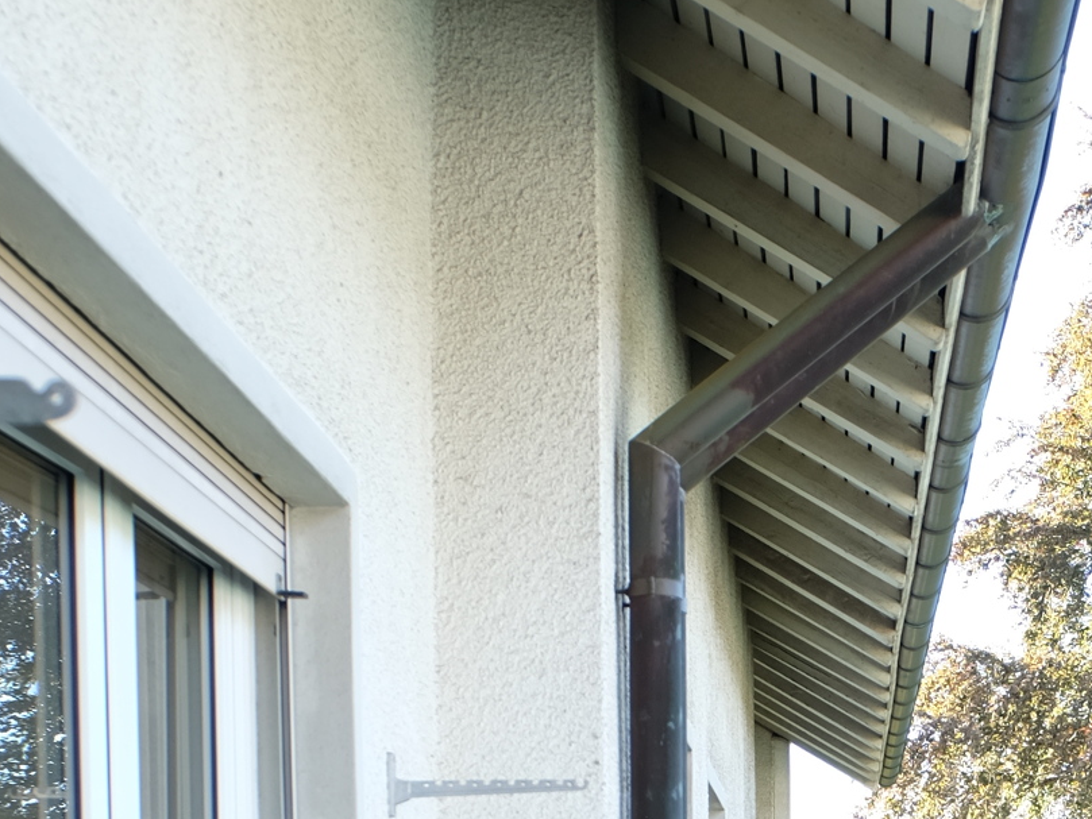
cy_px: 1116
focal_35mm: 73
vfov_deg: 18.5
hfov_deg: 26.1
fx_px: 2303
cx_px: 910
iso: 200
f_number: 2.8
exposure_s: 1/125
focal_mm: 16
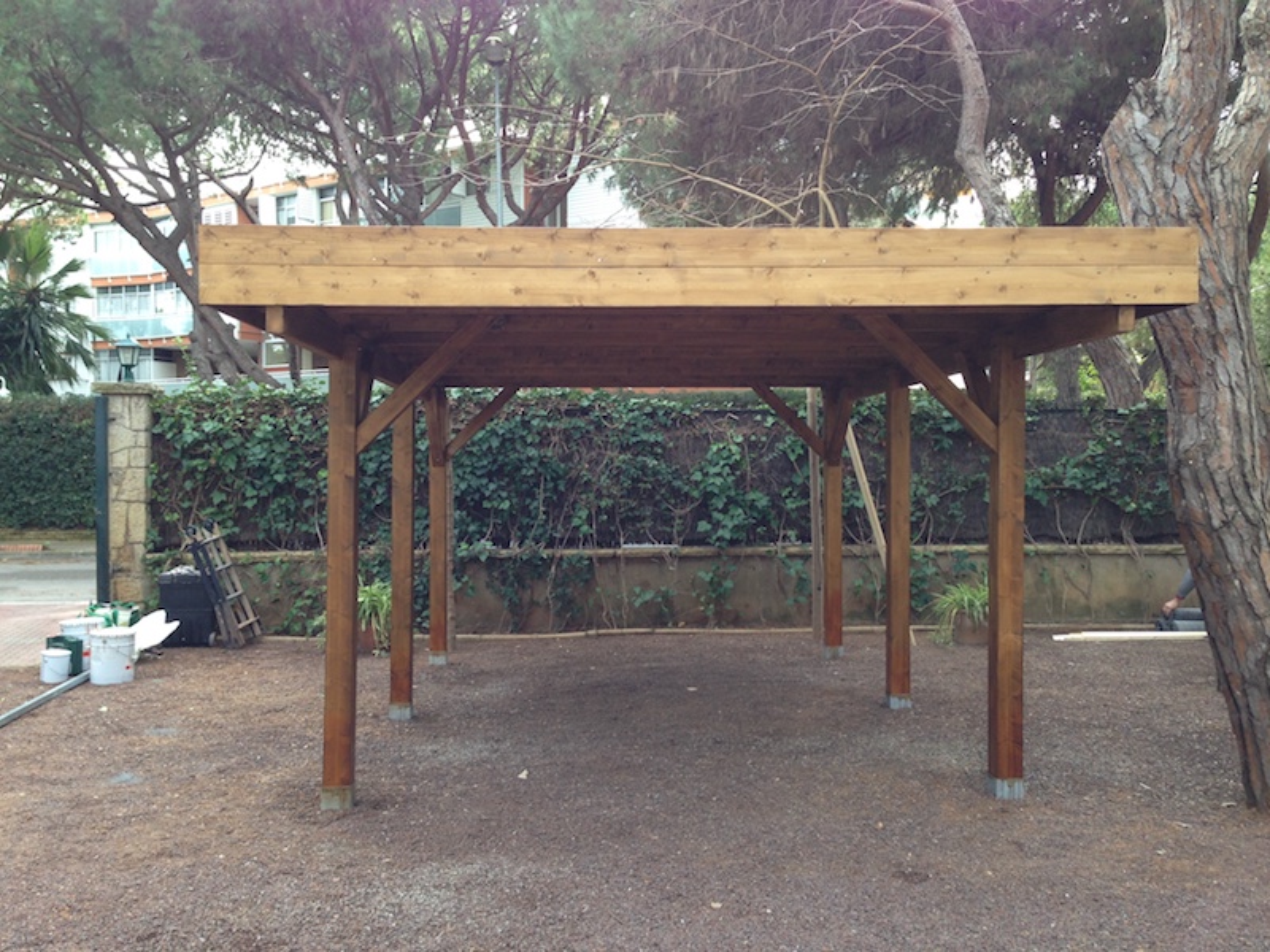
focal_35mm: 33
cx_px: 635
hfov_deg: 55.4
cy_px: 476
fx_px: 1211
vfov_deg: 42.9
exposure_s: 1/120
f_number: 2.4
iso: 50
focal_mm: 4.12
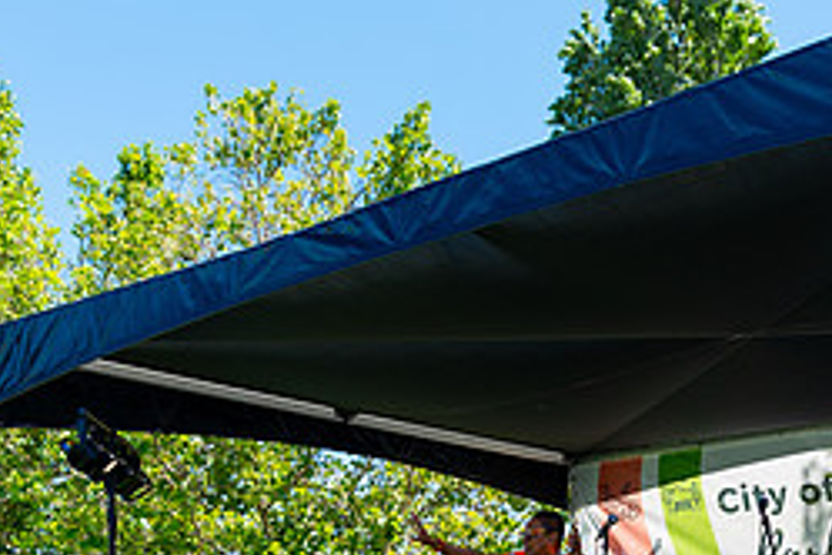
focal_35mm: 56
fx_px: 1294
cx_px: 545
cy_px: 567
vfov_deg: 23.1
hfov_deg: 35.3
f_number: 2.8
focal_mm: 24
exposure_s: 1/1250
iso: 160
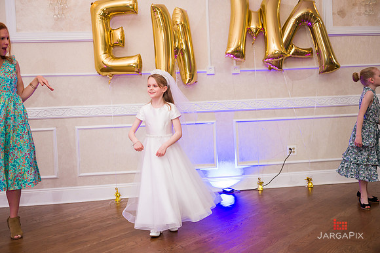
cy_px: 126
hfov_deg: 50.7
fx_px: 401
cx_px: 190
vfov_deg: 35.0
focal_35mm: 38
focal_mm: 38
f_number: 3.2
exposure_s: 1/200
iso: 1250
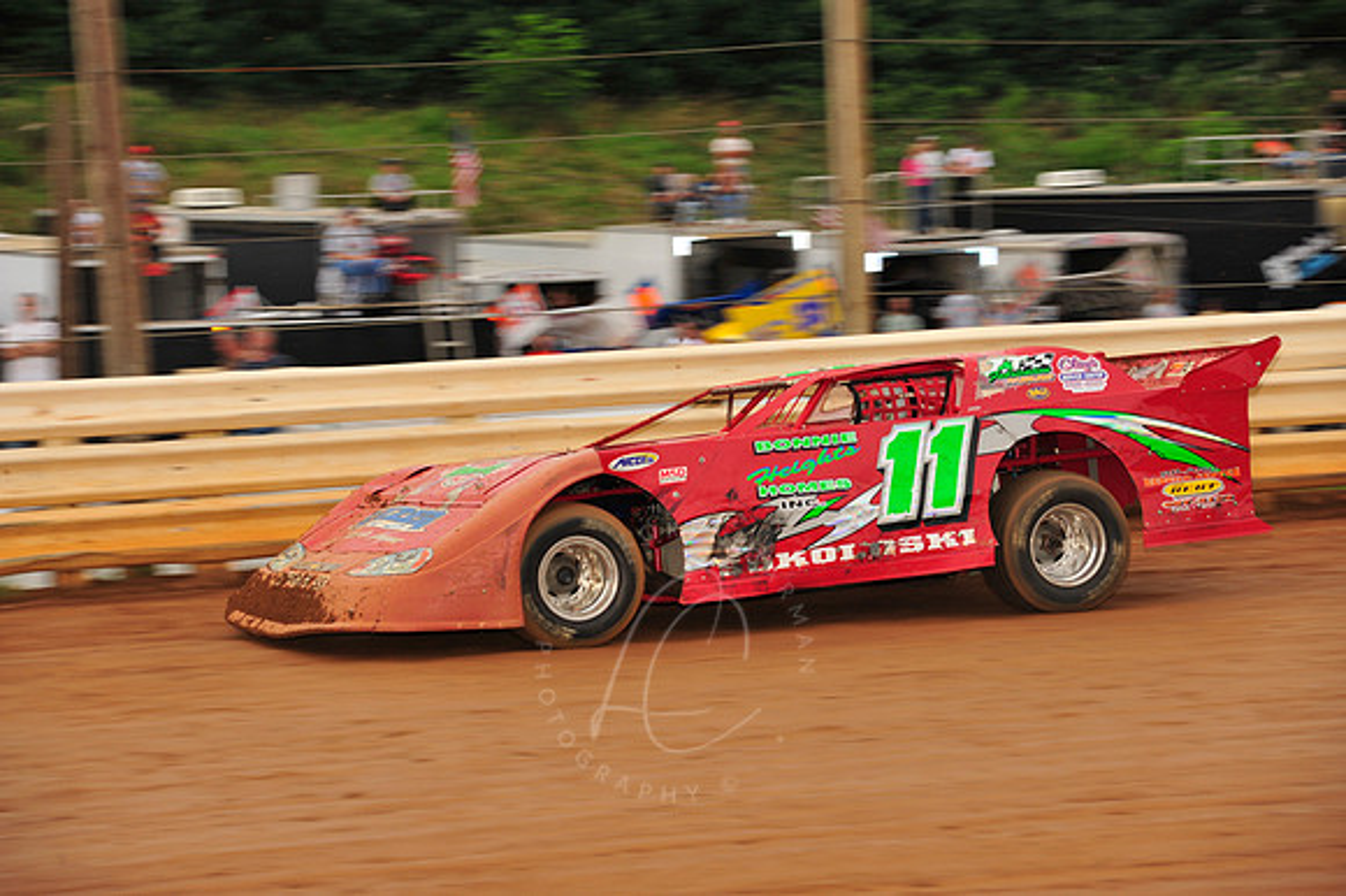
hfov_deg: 13.3
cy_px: 448
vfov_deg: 8.8
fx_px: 5792
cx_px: 673
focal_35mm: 155
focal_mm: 155
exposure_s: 1/320
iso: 640
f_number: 7.1
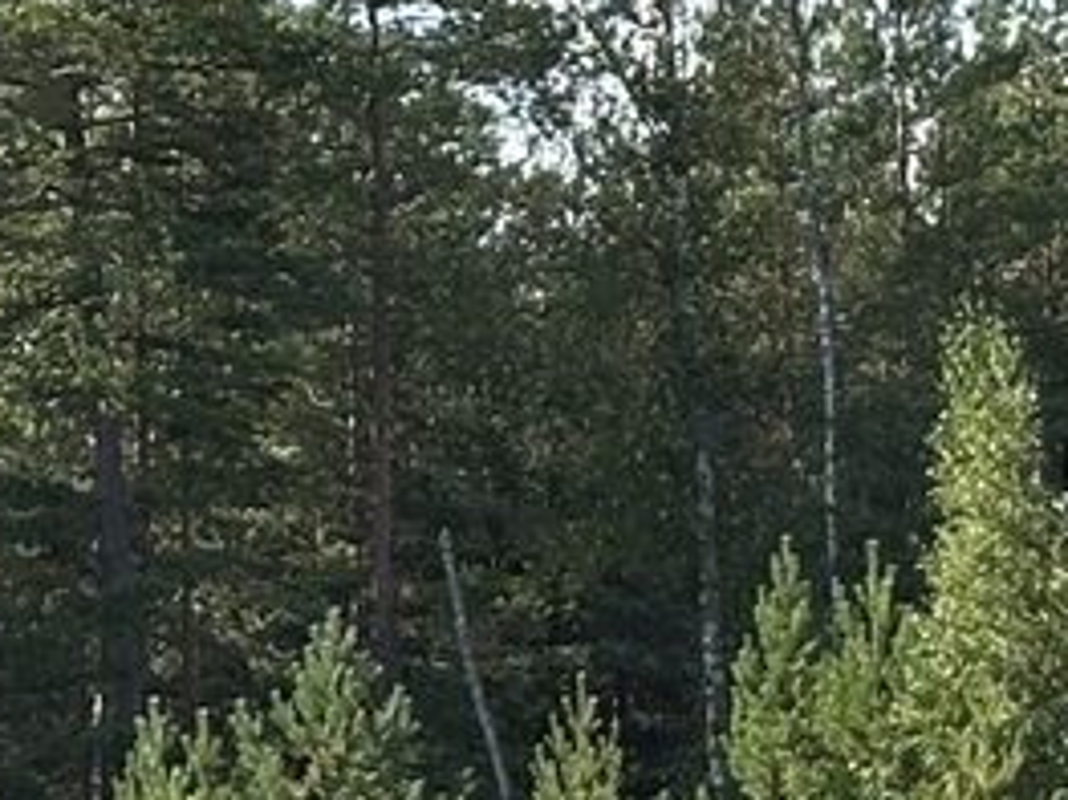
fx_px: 8111
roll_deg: +0.6
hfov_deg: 7.0
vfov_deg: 5.5
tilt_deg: -2.0
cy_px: 1791
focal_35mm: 263
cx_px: 2798
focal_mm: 6.86
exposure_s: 1/1095
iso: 64
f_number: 1.78
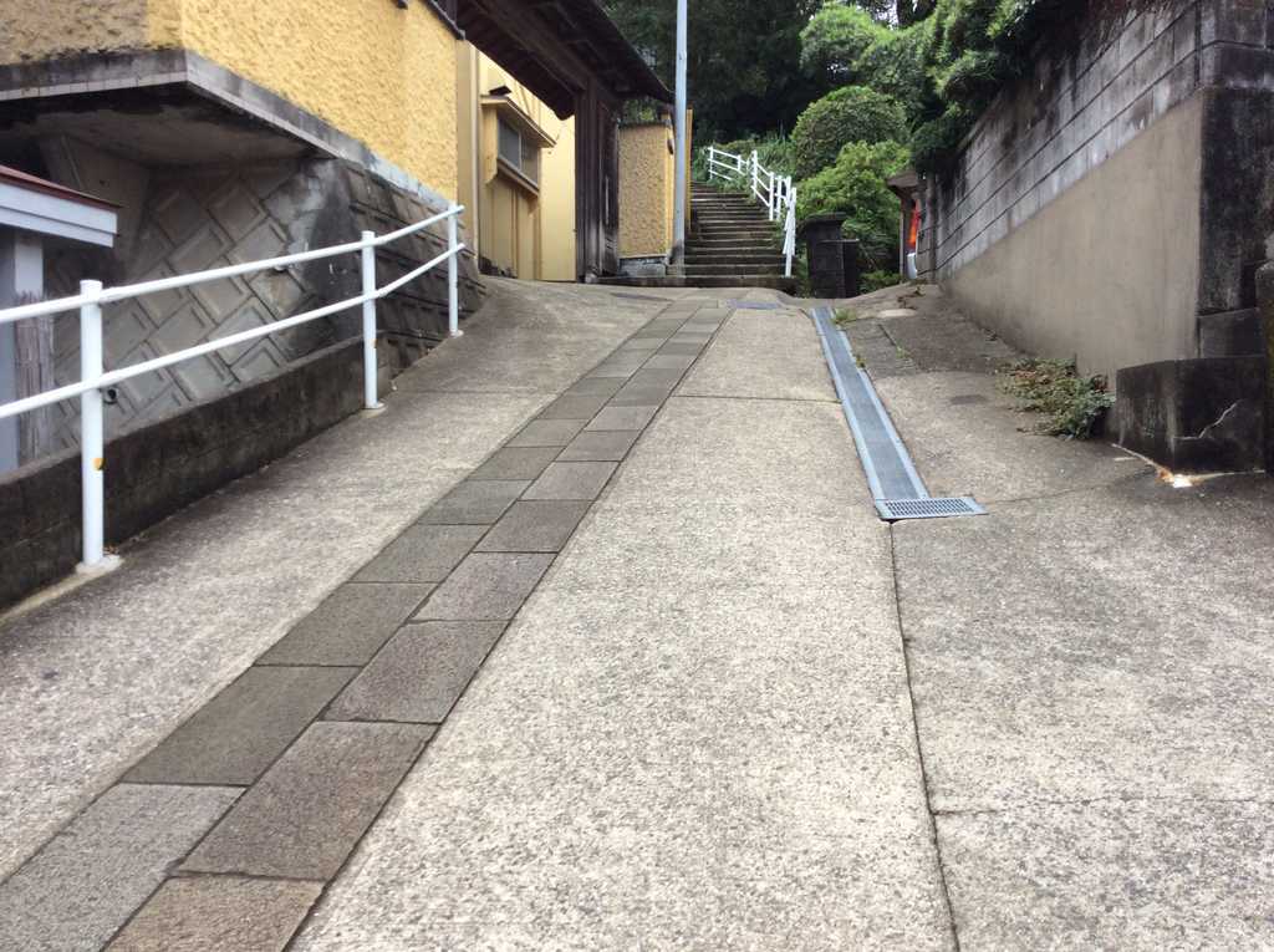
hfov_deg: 56.9
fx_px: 1176
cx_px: 637
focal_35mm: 32
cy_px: 476
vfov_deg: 44.1
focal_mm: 3.3
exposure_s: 1/226
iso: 32
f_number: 2.4
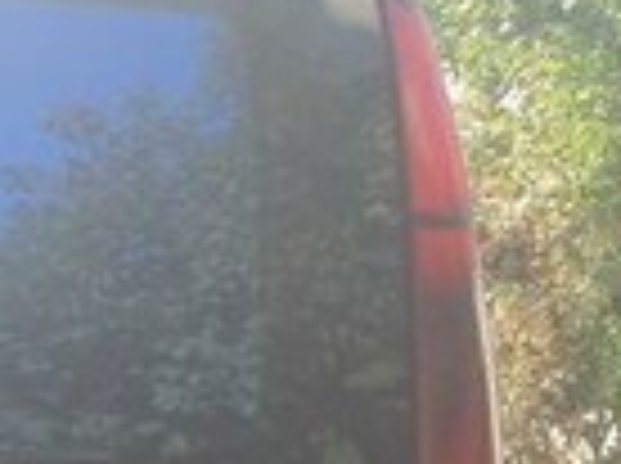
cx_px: -351
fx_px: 2400
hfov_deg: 13.7
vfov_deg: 10.6
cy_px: 732
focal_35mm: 134
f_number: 1.9
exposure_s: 1/305
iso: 40
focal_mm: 3.7
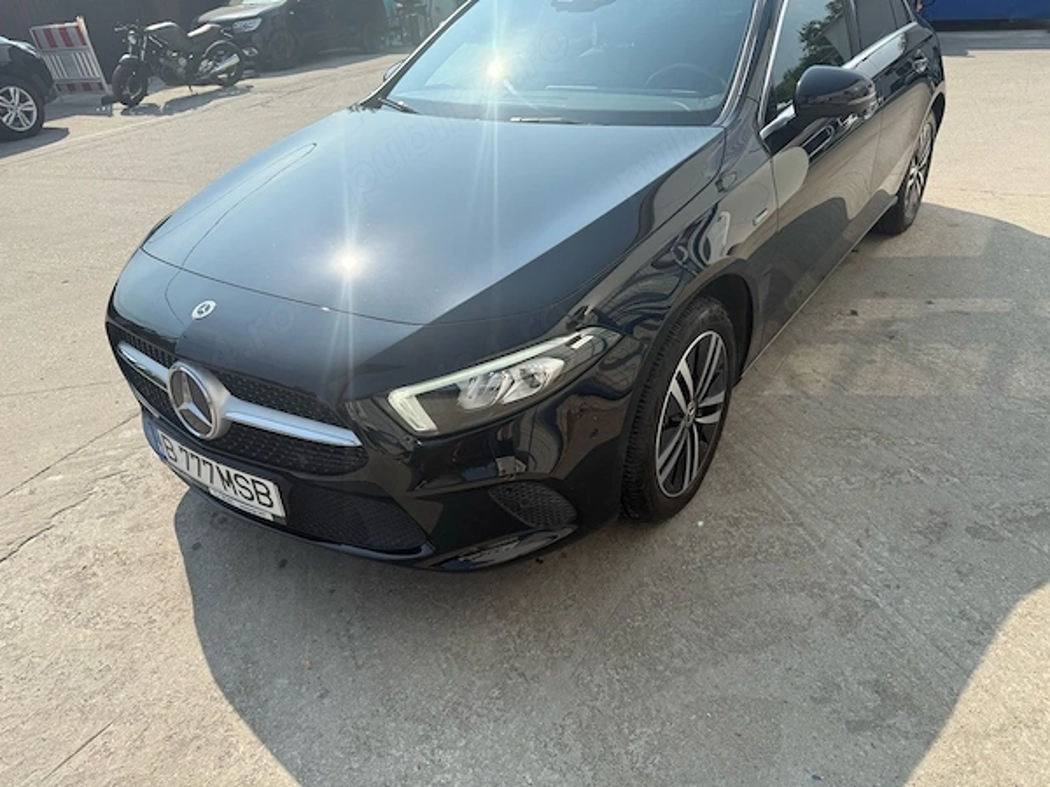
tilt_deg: -28.4
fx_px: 728
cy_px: 394
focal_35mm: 24
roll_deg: +5.3
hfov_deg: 71.6
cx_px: 525
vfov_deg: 56.8
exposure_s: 1/3953
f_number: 1.78
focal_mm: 6.76
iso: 80
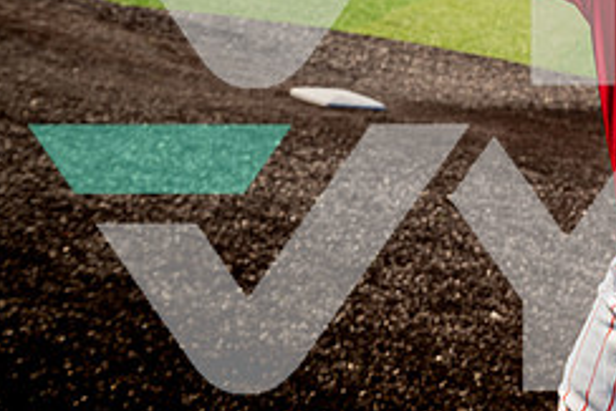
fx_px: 2157
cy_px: -47
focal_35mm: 126
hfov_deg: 15.8
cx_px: 679
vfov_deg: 10.8
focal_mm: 53
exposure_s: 1/250
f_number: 8
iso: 125
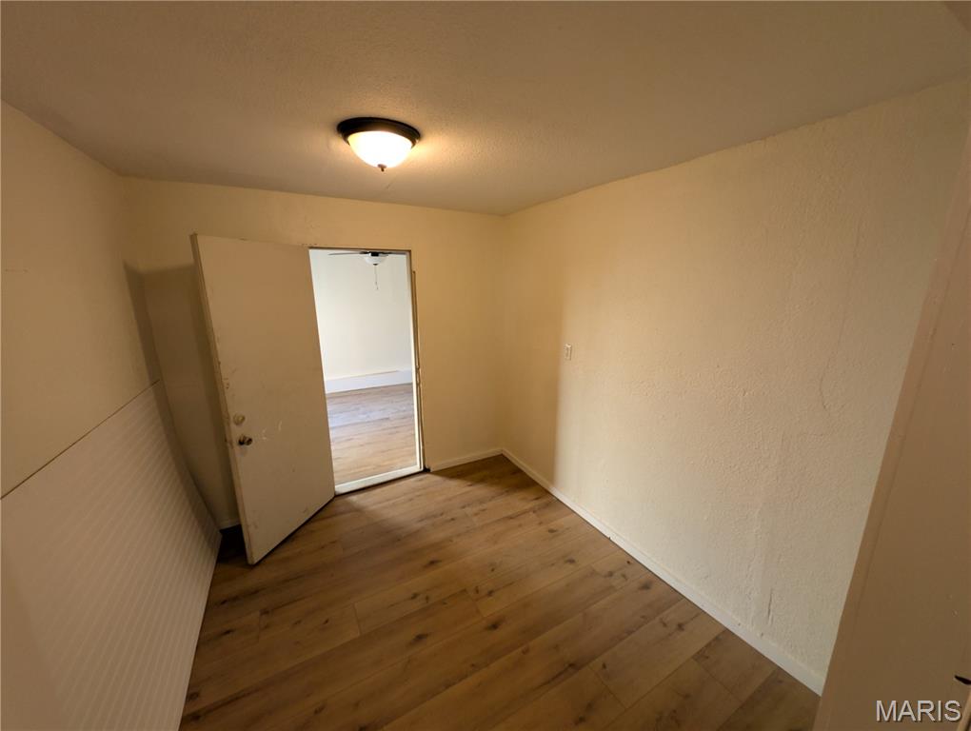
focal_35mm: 12
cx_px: 486
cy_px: 366
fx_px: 337
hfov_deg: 110.5
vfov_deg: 94.6
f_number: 1.95
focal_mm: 2.23
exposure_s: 1/24
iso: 127
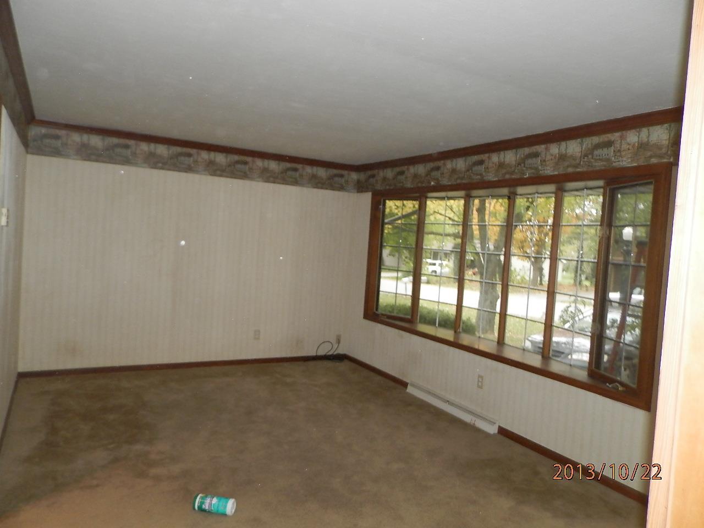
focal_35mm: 25
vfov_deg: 54.9
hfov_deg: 69.4
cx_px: 352
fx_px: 508
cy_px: 264
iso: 200
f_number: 3.1
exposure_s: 1/30
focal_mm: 4.5
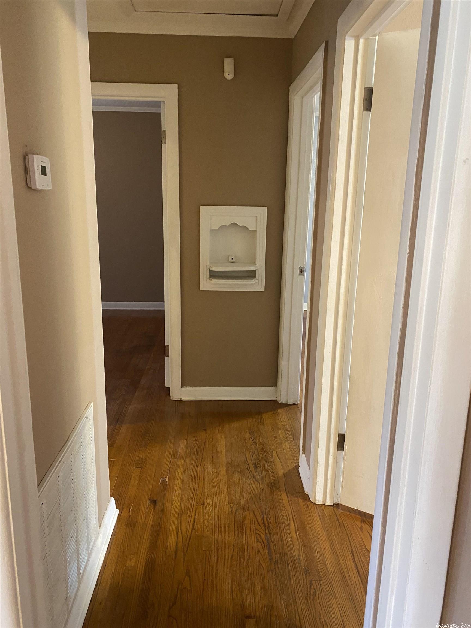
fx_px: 472
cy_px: 314
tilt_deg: -12.5
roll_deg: -0.6
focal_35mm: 26
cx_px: 236
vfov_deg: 67.3
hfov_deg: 53.1
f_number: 1.8
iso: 400
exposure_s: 1/60
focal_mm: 4.25
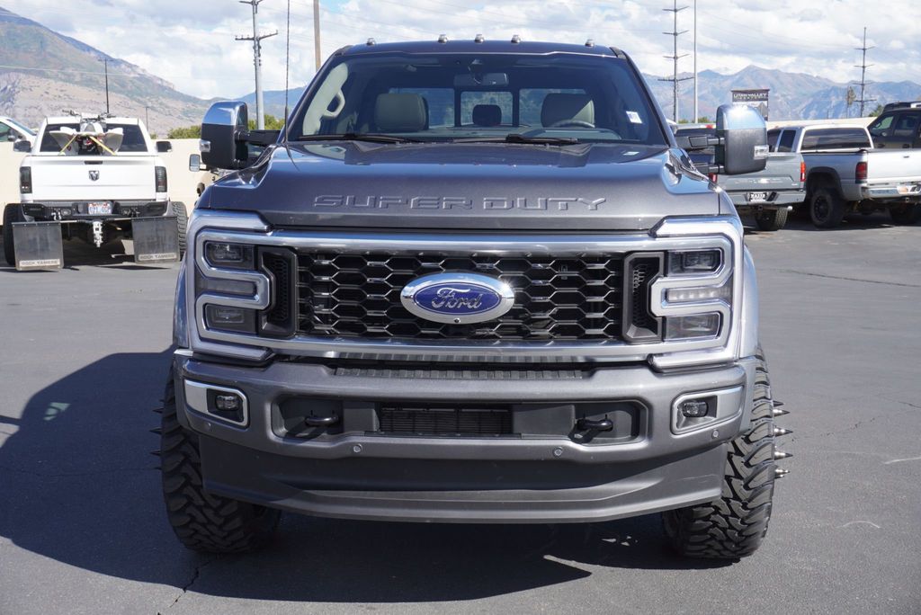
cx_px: 460
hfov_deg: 46.4
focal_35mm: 42
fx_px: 1075
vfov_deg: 31.9
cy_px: 308
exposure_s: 1/125
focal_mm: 28
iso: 100
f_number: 9
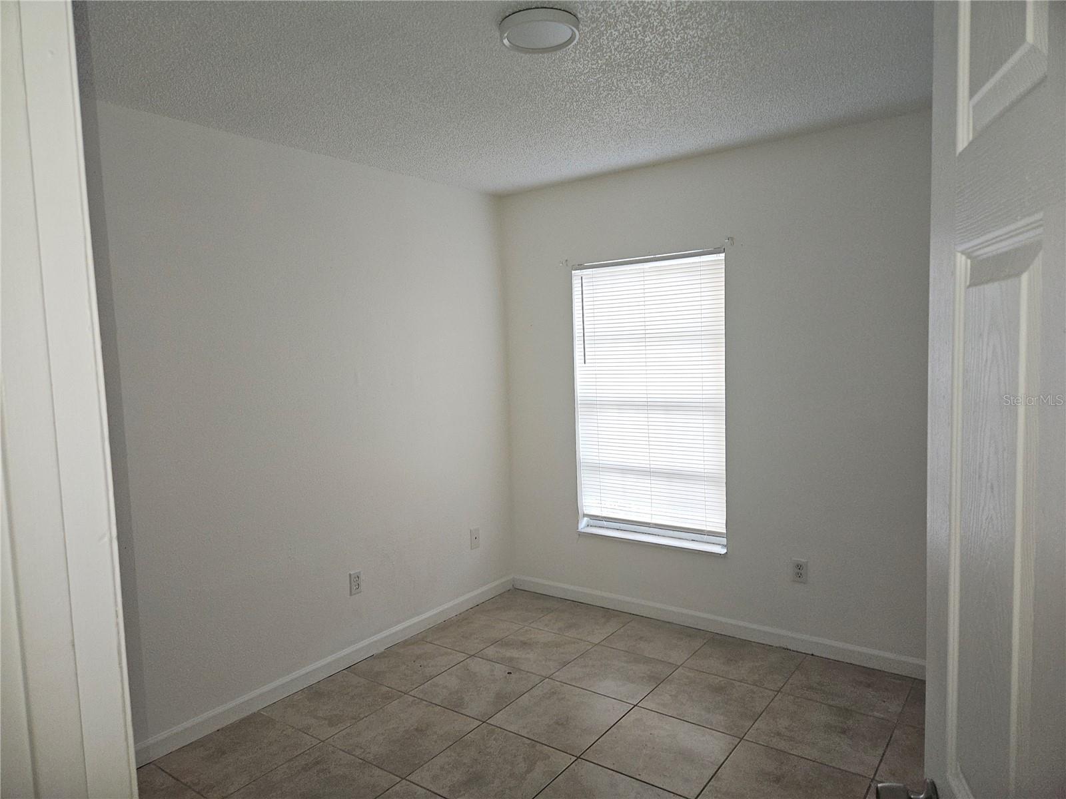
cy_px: 400
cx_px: 533
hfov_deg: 73.9
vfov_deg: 58.9
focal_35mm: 23
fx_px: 708
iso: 125
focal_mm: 5.4
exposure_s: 1/60
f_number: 1.8
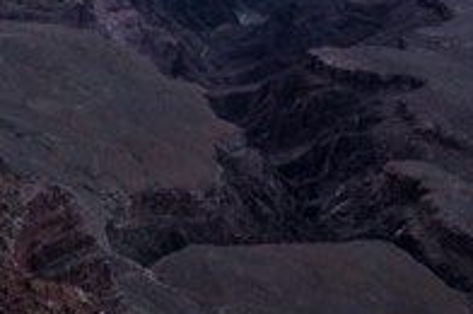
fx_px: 905
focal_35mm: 69
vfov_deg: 16.5
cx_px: -420
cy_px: -246
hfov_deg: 19.7
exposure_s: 1/4
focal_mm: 15
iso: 400
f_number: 22
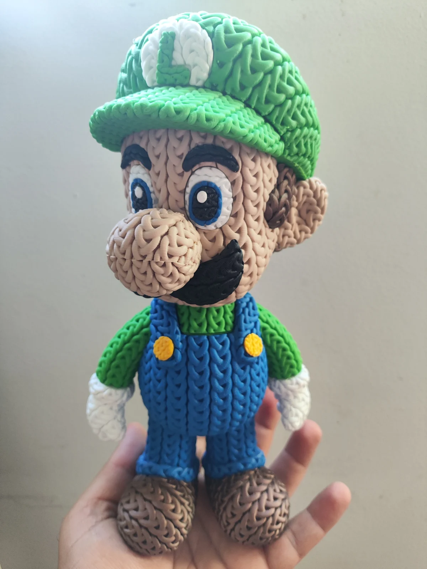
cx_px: 214
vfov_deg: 71.6
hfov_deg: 56.9
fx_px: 394
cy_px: 284
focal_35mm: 24
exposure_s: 1/40
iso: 193
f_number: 1.8
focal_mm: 4.68
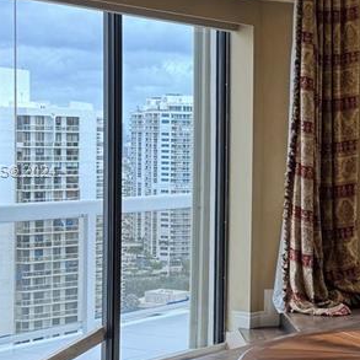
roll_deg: -0.9
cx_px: 385
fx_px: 1024
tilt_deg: -2.2
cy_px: 172
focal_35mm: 87
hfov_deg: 19.2
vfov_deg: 19.9
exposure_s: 1/194
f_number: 1.78
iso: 64
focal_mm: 6.86
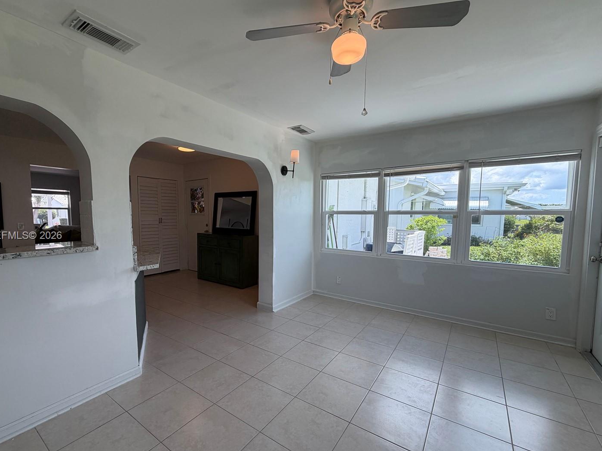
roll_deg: +0.1
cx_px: 272
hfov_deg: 94.2
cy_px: 236
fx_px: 278
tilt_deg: -3.6
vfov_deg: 78.1
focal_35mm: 16
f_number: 2.2
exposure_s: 1/218
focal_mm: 2.22
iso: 40
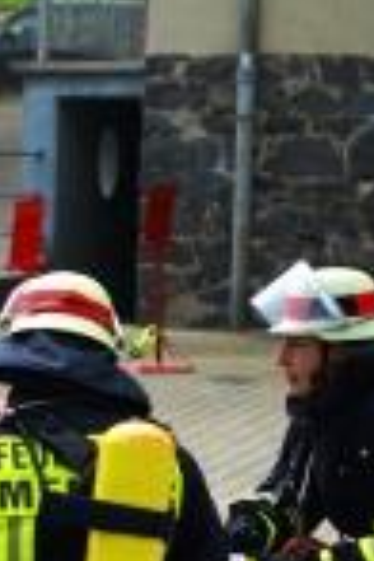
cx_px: -252
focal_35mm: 161
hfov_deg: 8.3
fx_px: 2501
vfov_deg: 12.7
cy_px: 498
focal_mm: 35
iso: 100
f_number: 1.8
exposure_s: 1/4000
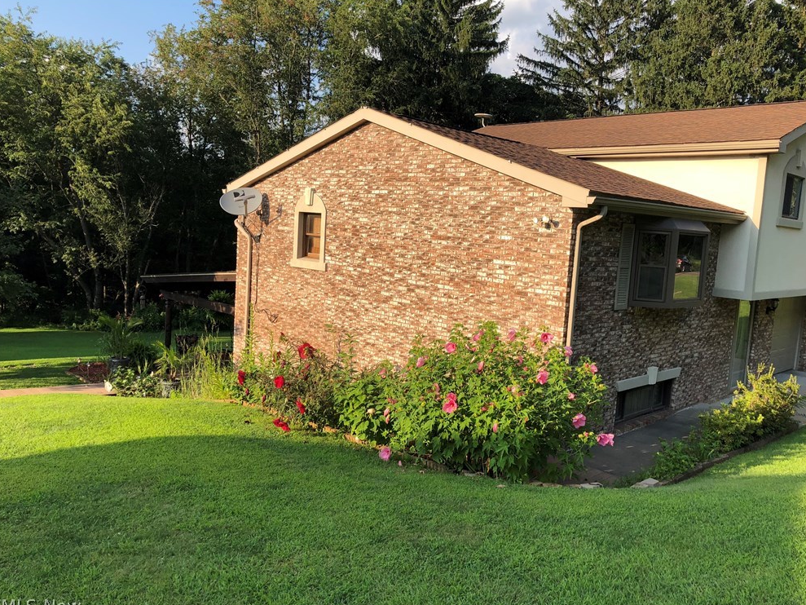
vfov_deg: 48.2
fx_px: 675
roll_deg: -2.5
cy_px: 307
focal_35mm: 29
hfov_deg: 61.6
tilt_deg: -5.7
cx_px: 414
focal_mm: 4
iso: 20
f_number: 1.8
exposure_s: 1/800
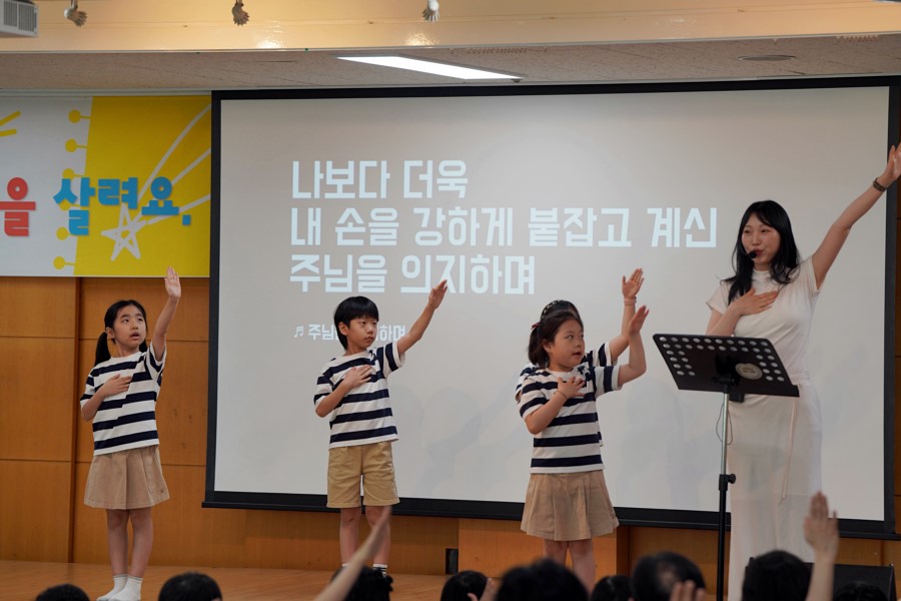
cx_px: 450
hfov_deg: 15.8
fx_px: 3253
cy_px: 300
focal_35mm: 130
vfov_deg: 10.5
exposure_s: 1/160
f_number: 4
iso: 500
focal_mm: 130
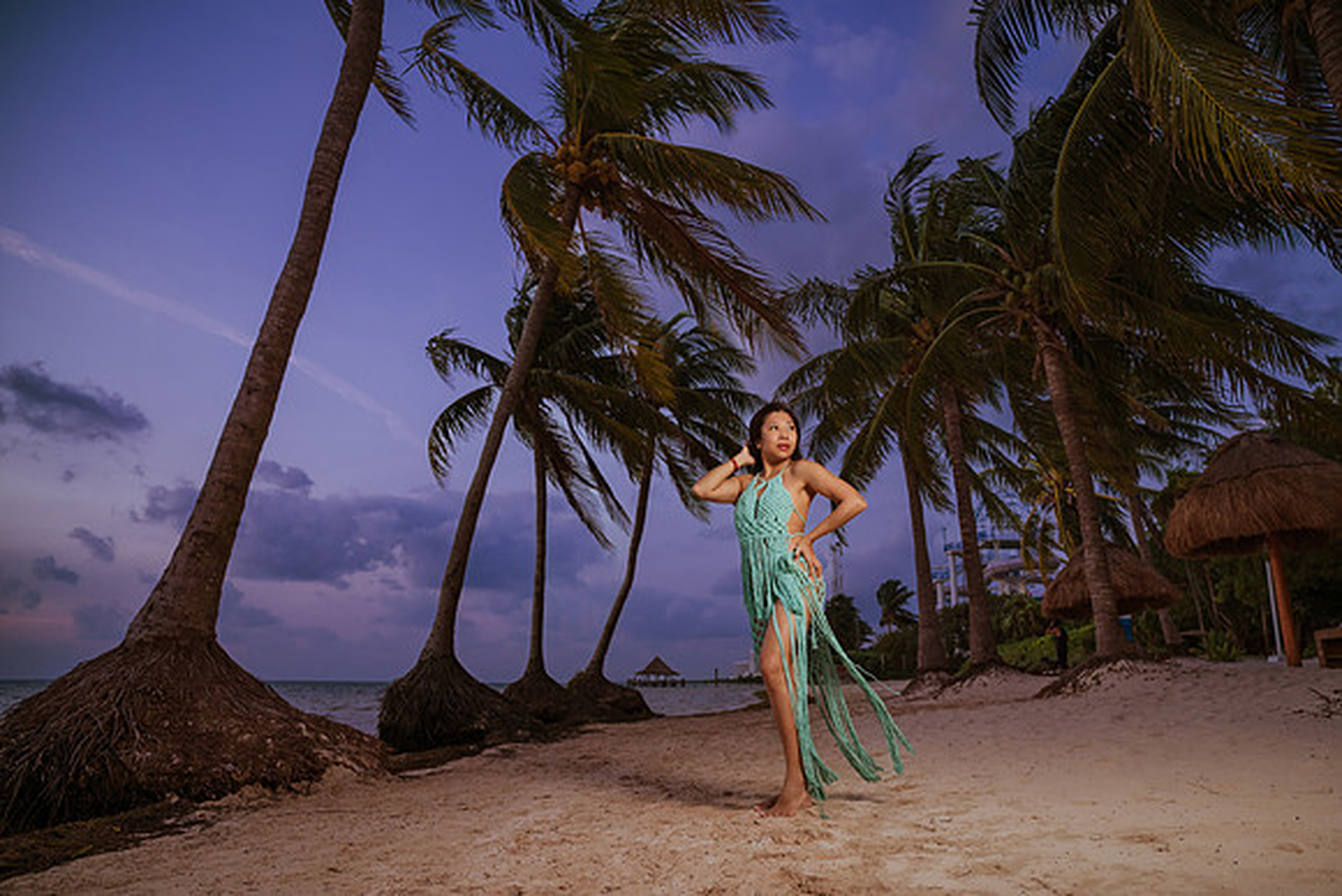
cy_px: 475
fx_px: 800
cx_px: 716
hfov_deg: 79.9
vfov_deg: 58.4
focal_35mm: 21
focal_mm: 20
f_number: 4
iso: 200
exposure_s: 1/125
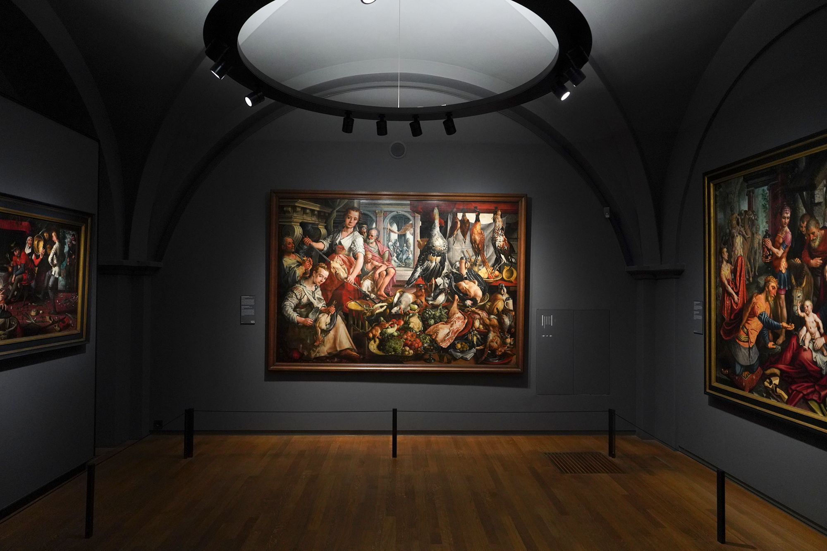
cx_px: 414
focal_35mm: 24
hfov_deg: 73.7
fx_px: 551
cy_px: 276
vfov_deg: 53.1
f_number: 2.8
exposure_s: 1/80
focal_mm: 24
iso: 3200
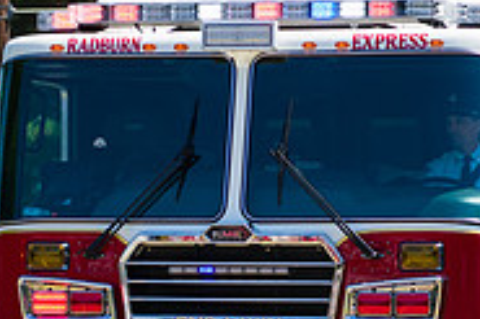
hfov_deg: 9.3
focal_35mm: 220
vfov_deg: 6.2
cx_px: 470
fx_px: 2931
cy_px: 180
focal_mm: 70
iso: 200
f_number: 5
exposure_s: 1/1600
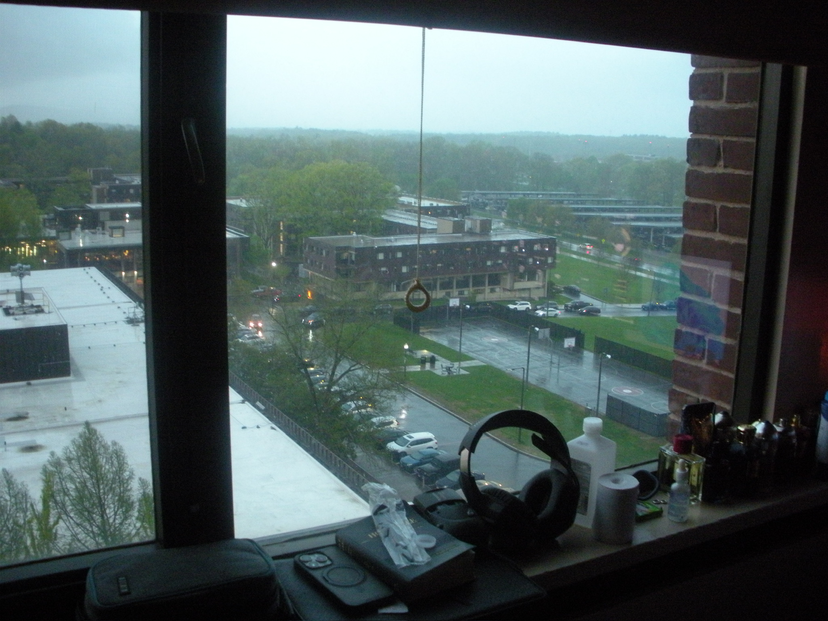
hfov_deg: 51.4
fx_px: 861
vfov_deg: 39.7
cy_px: 310
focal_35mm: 36
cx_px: 414
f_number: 3.5
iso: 400
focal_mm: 6.3
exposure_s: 1/17.2
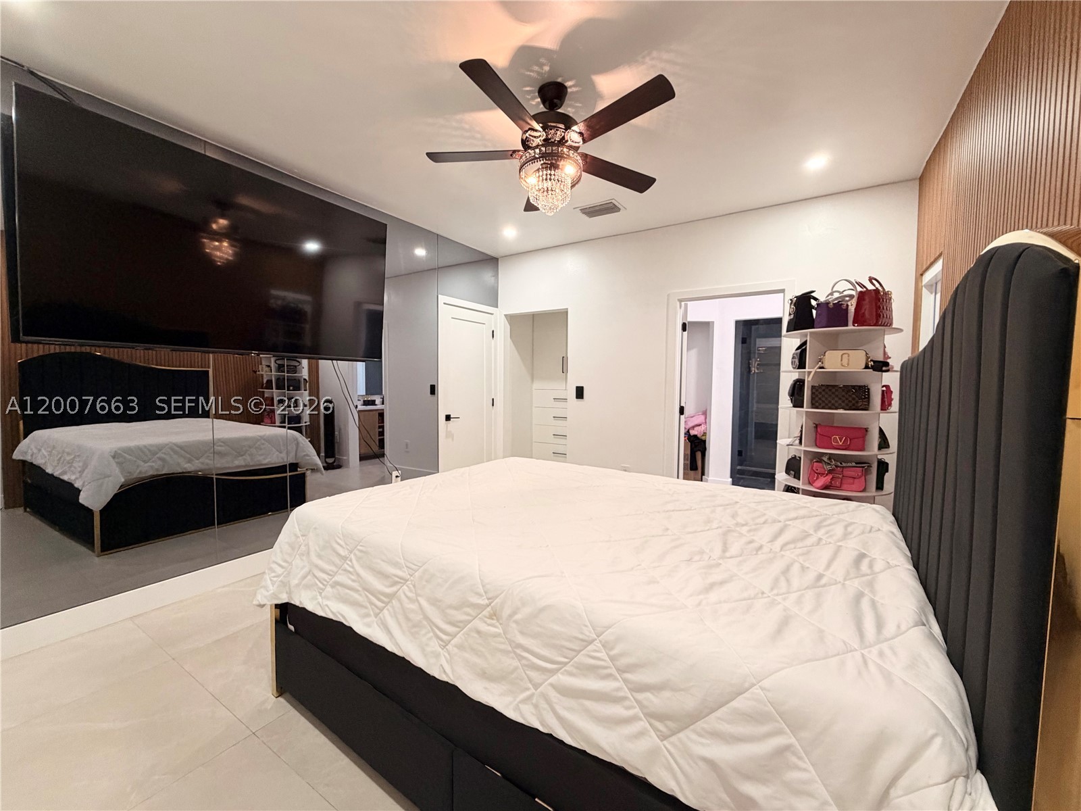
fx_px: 437
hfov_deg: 102.1
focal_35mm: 14
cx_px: 540
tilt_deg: -3.1
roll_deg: -0.5
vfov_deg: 85.7
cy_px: 406
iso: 250
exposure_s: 1/60
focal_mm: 2.2
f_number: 2.2
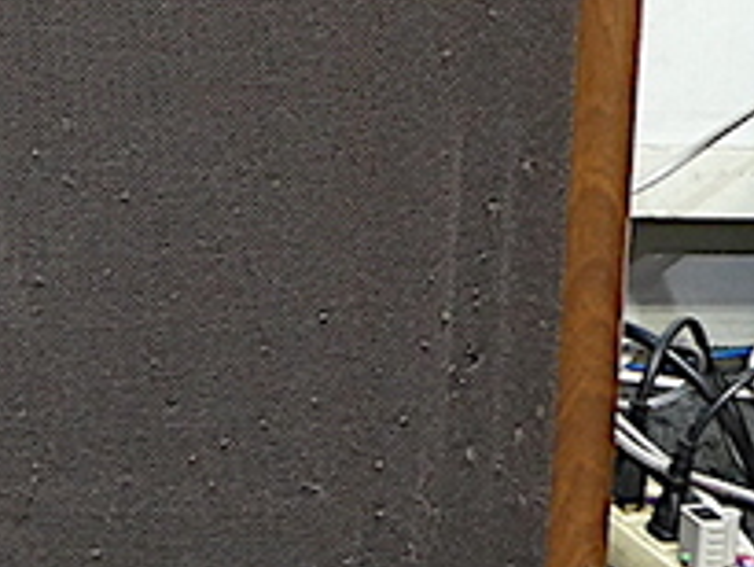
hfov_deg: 8.7
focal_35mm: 220
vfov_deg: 6.8
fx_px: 4795
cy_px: 258
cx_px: -515
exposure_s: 1/2.5
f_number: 4
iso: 200
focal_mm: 8.4
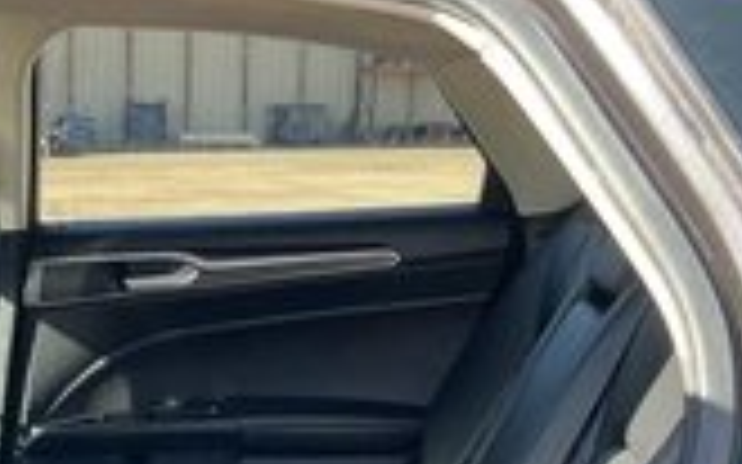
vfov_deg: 16.8
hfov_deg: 27.8
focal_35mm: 72
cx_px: 103
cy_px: 635
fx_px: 1455
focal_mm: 3
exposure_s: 1/122
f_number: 1.8
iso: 50
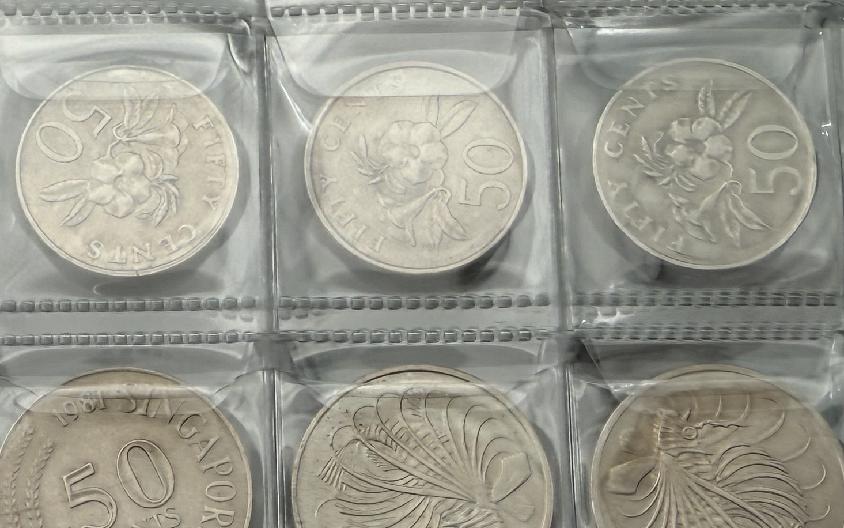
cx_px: 299
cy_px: 403
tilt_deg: -76.7
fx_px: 1610
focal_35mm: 70
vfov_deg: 18.5
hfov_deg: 29.2
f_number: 2.2
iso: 40
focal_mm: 2.22
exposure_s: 1/221
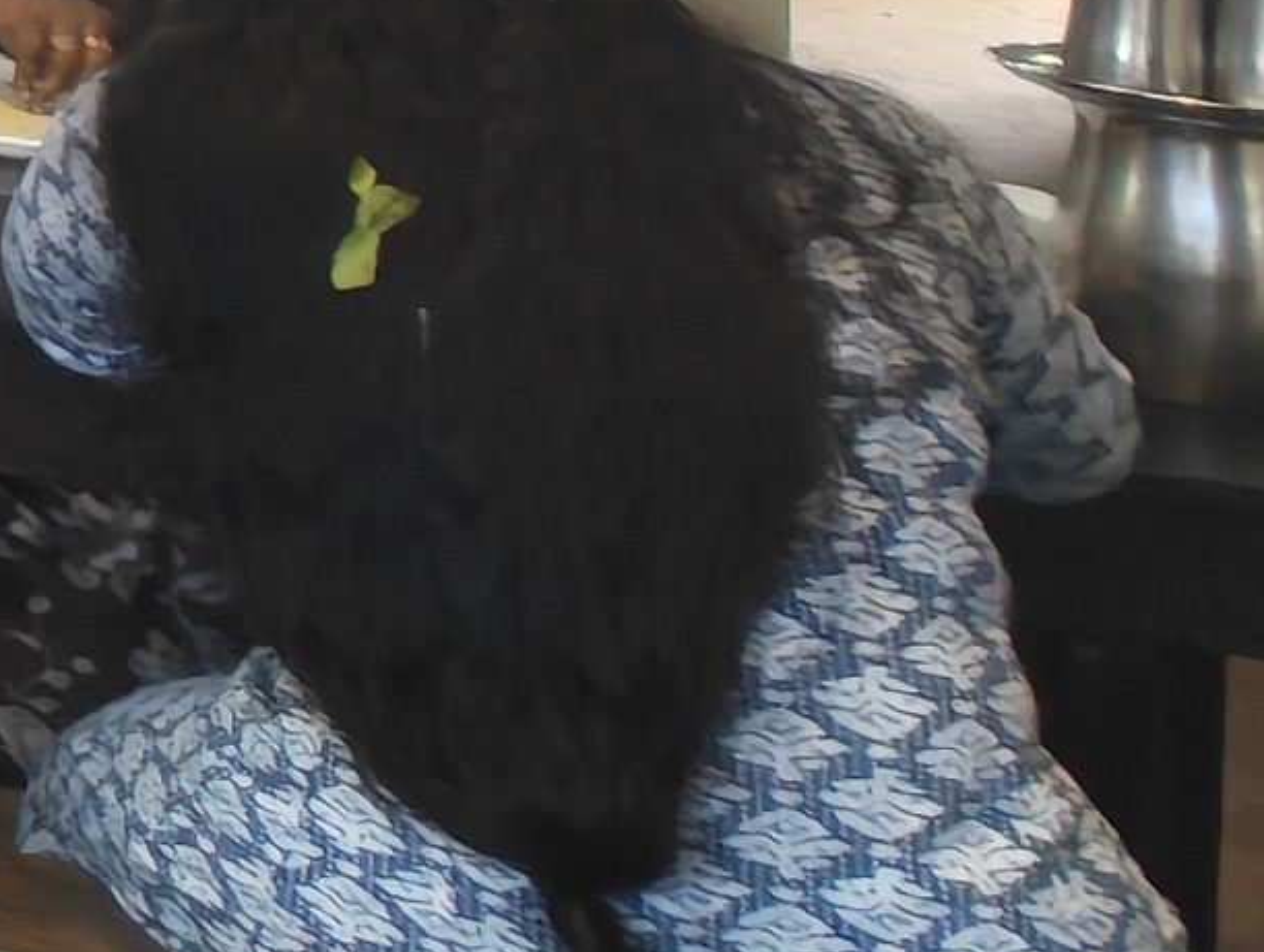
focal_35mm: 100
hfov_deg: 11.2
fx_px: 3657
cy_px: -807
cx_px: -2582
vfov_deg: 13.2
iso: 480
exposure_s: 1/33.3
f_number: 2.2
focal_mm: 2.15
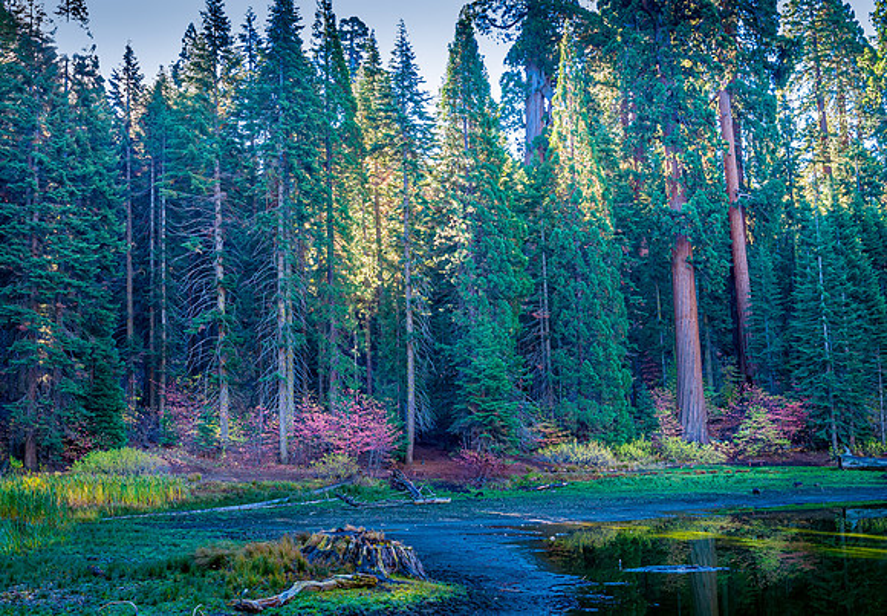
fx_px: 1015
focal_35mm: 41
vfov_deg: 33.7
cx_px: 370
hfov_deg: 47.0
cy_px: 343
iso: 1600
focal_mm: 35
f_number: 11
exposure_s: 1/40
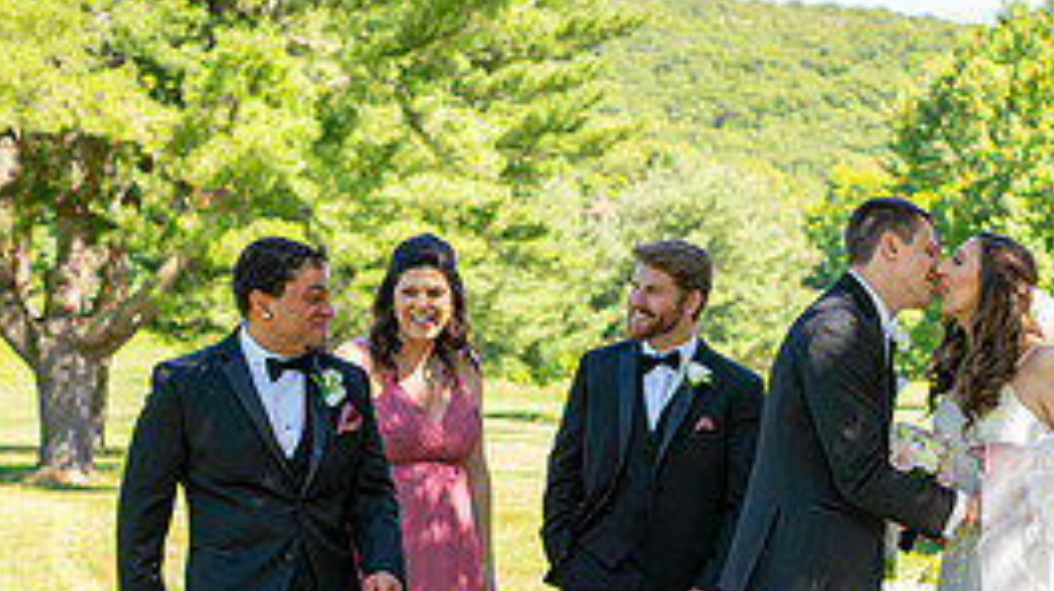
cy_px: 527
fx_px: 2458
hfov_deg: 23.7
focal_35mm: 88
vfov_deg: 13.6
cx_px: 909
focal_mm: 38
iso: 100
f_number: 3.2
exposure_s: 1/250
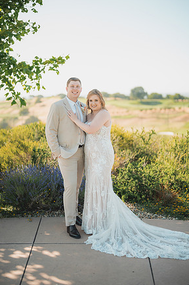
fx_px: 410
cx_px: 96
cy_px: 141
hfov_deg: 26.0
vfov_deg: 38.2
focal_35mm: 52
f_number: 1.2
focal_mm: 50
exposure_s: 1/1600
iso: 50
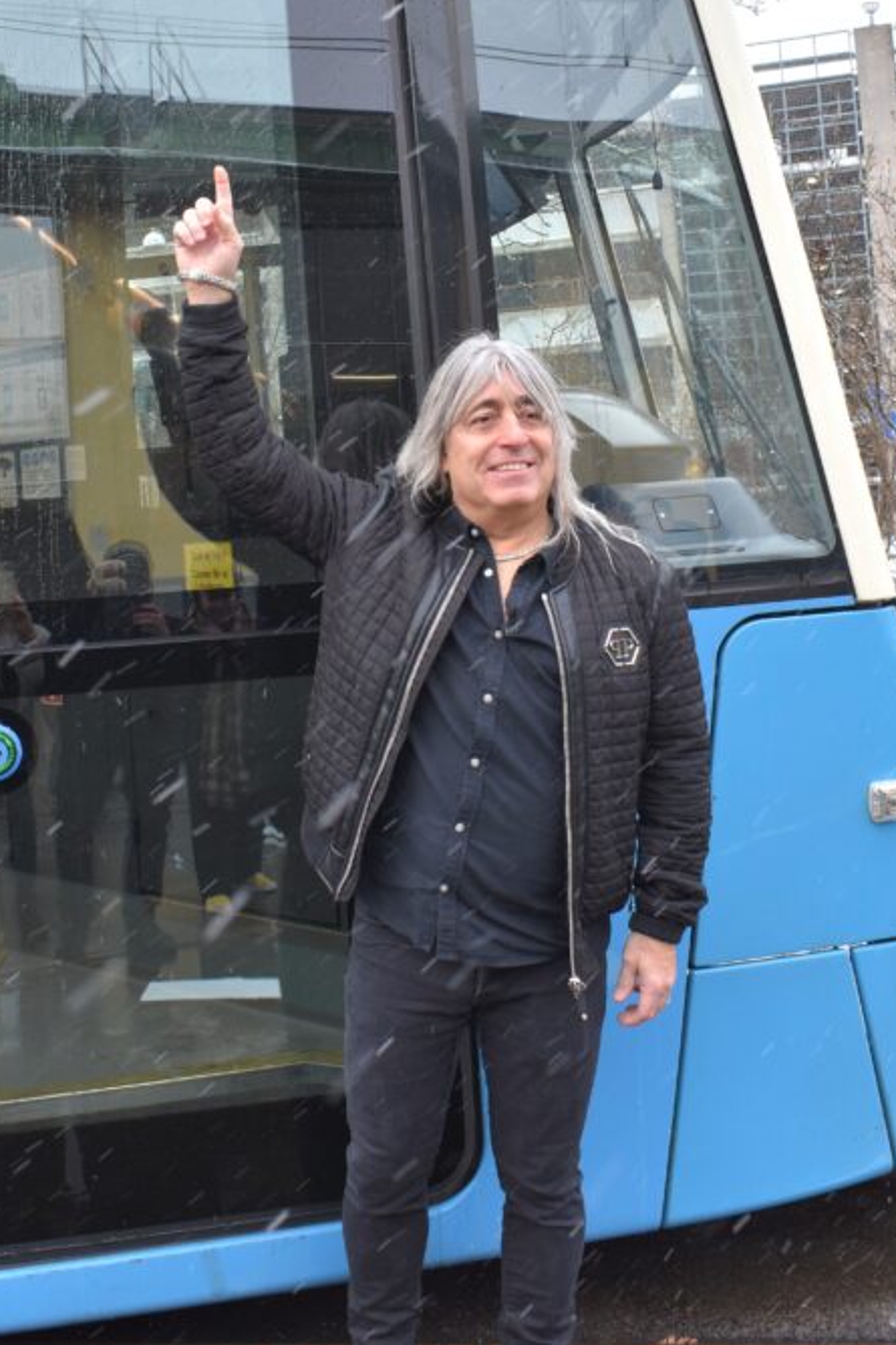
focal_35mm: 46
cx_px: 321
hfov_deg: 29.1
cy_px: 437
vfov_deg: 42.1
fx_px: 1718
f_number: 5.6
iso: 400
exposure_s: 1/125
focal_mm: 20
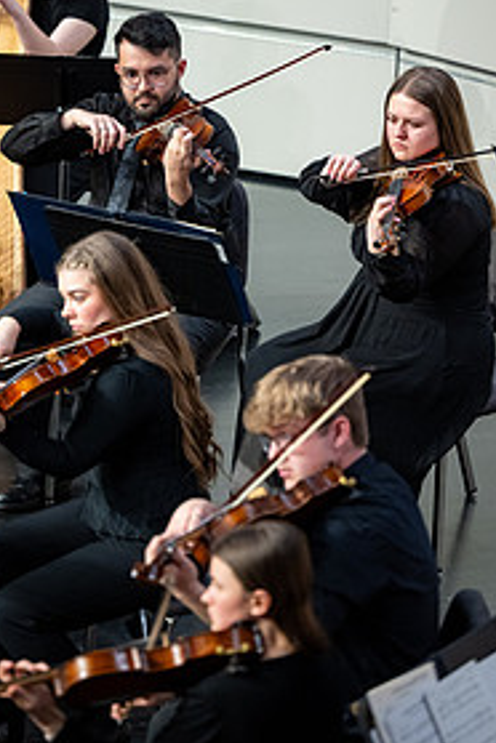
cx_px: 131
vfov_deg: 8.5
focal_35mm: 242
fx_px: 5001
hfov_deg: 5.7
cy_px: 213
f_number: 2.8
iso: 1250
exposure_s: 1/400
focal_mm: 150
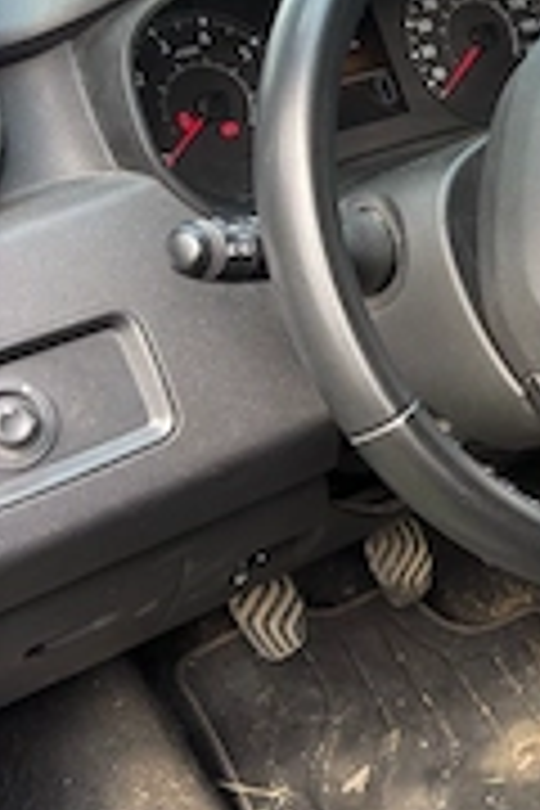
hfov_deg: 20.9
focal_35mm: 60
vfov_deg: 33.4
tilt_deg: -30.4
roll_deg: -2.5
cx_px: 670
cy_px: 374
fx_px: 1350
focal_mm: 5.96
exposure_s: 1/121
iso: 64
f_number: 1.6
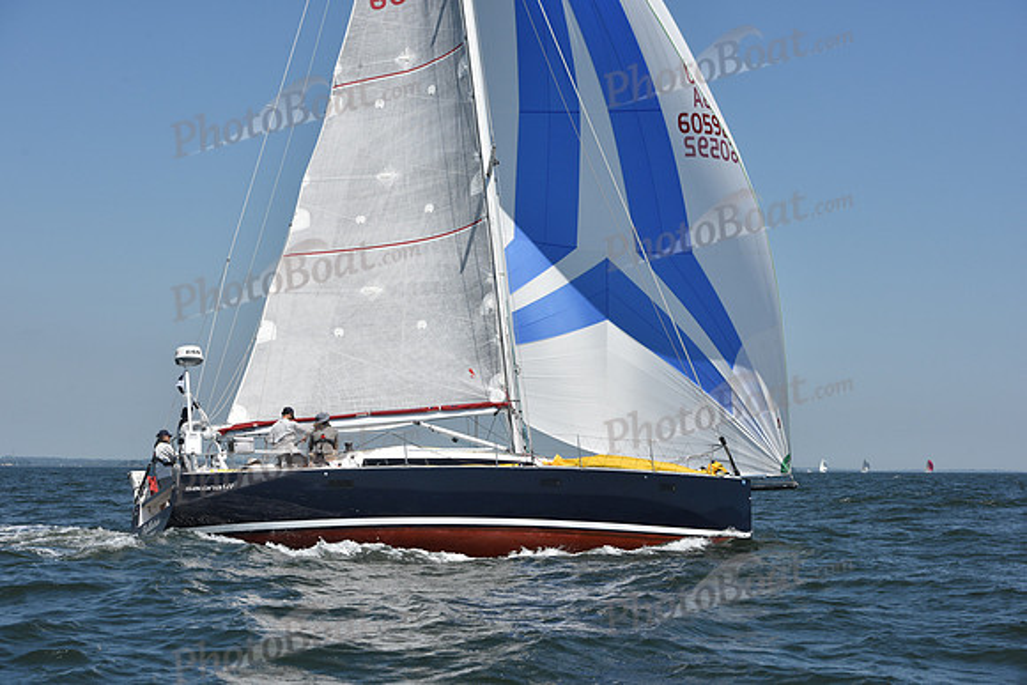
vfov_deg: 19.5
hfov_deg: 28.8
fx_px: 1997
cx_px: 514
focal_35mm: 70
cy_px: 342
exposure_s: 1/1250
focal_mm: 70
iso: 250
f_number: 10
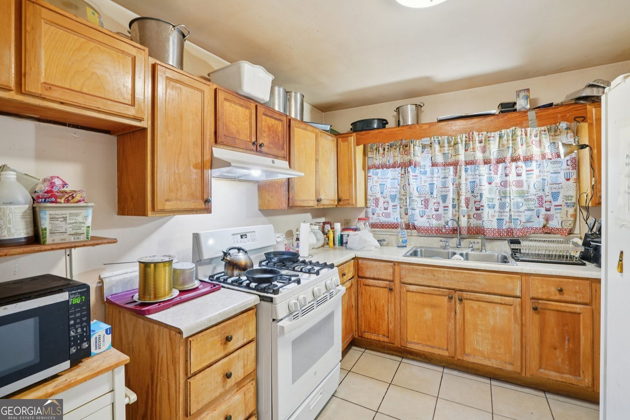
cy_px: 210
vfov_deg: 73.7
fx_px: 280
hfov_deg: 96.7
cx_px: 315
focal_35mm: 16
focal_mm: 16
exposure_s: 1/2.5
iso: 400
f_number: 8
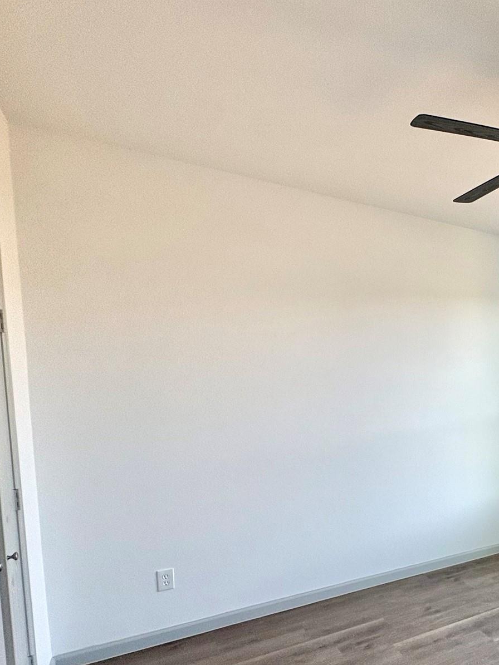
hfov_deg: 50.0
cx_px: 455
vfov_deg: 70.2
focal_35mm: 24
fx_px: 461
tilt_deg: -5.9
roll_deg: +0.3
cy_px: 425
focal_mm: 2.22
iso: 100
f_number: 2.2
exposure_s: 1/125
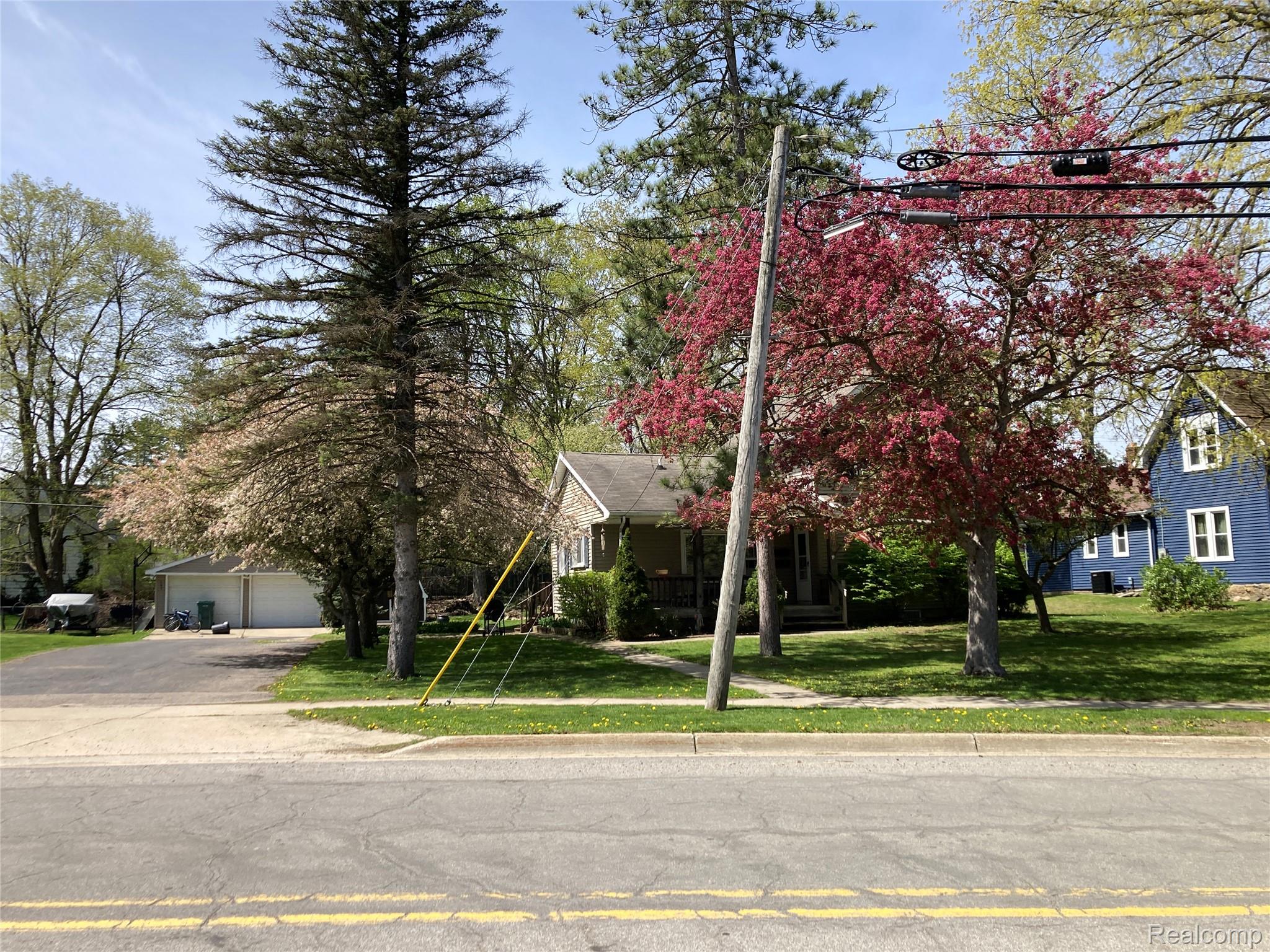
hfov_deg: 63.4
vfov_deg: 49.7
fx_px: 1027
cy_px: 476
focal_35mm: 28
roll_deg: +2.3
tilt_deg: +8.7
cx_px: 635
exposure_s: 1/1412
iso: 20
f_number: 1.8
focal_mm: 3.99
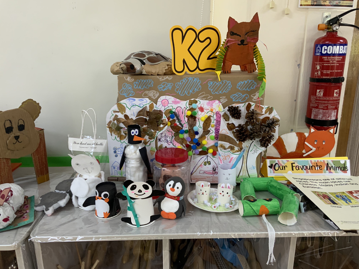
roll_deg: -0.2
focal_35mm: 29
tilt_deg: -16.4
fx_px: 301
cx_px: 180
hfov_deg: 61.7
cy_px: 134
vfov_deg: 48.2
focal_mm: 3
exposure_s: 1/50
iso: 80
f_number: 1.8
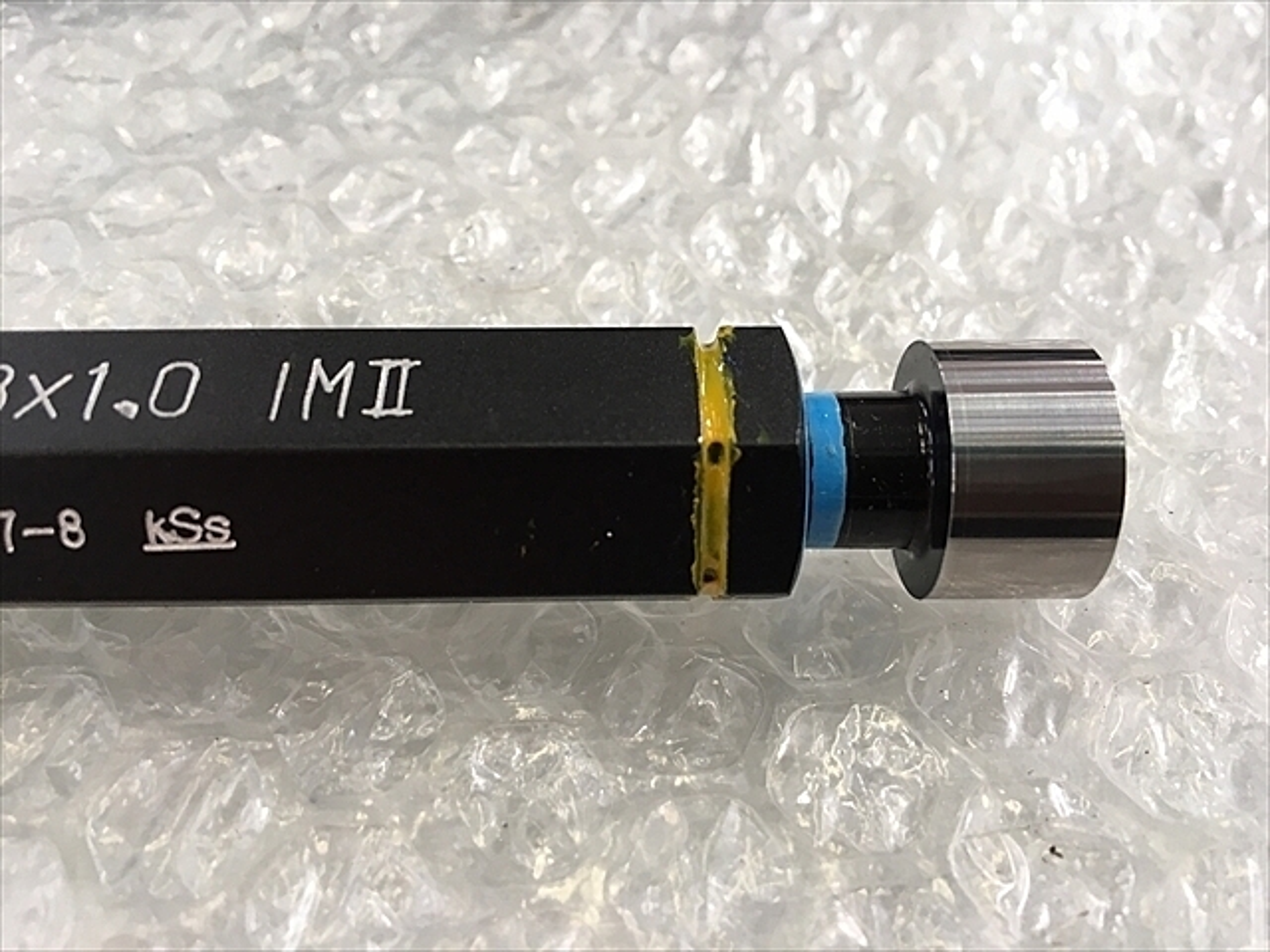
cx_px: 635
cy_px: 476
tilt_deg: -55.9
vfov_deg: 48.2
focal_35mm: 29
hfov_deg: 61.7
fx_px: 1064
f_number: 2.2
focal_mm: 4.15
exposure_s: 1/30
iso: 25
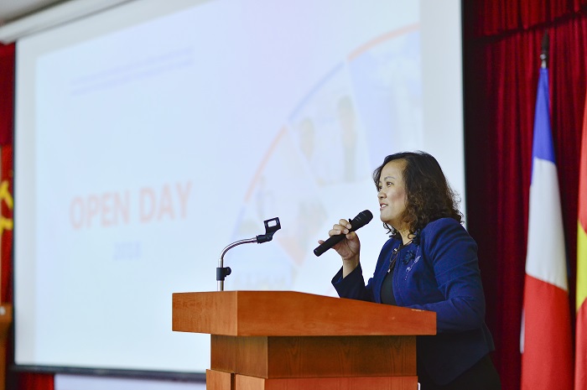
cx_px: 294
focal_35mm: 85
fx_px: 1384
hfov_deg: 23.9
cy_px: 195
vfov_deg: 16.0
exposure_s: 1/400
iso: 1250
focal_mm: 85
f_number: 2.5
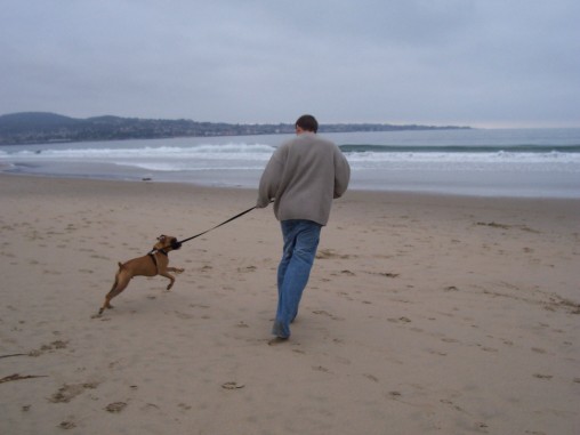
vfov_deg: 38.7
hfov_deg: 50.1
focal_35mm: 37
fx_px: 620
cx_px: 290
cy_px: 218
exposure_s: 1/250
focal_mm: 5.6
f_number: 2.8
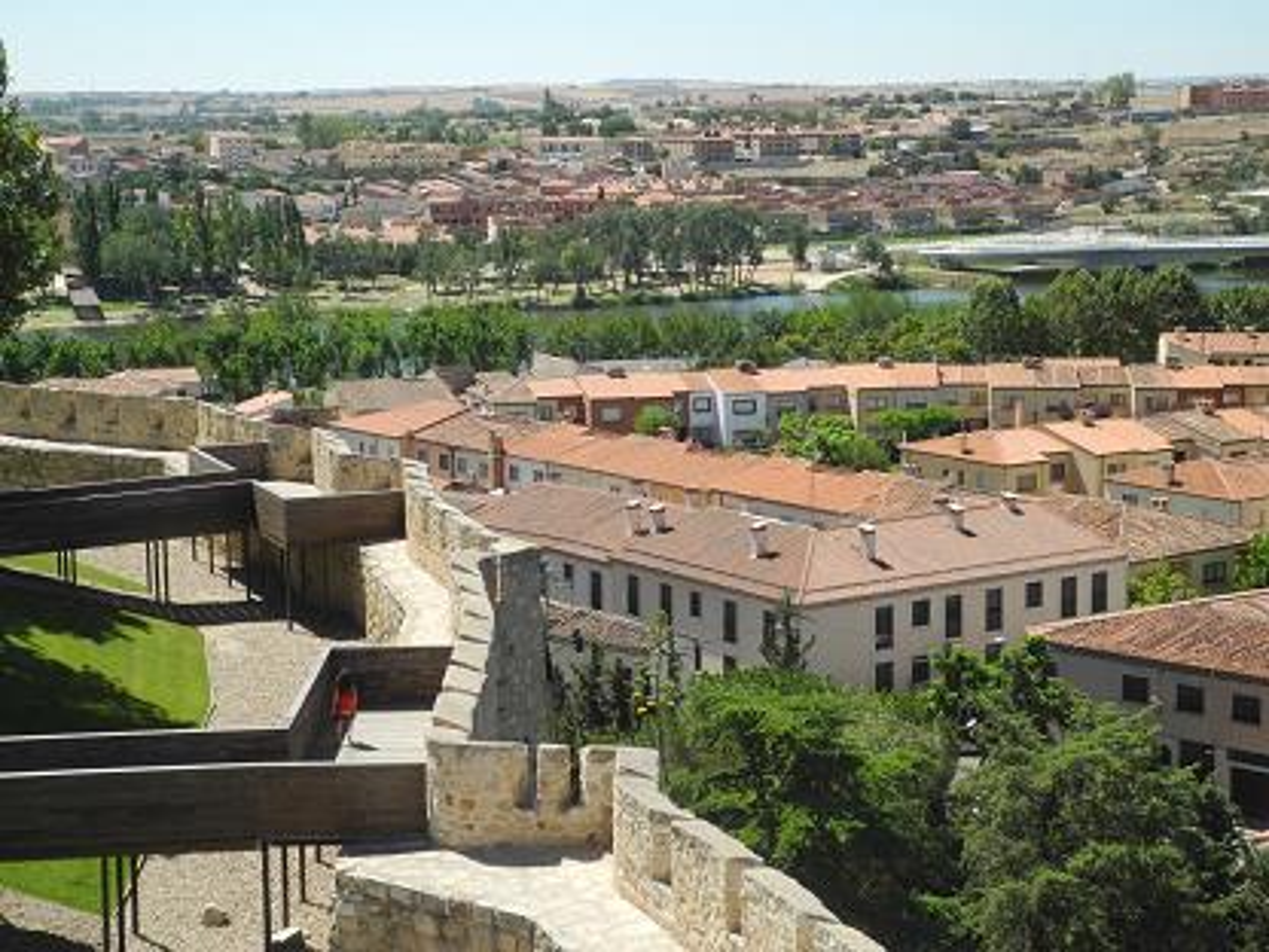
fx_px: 2493
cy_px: 476
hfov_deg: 28.6
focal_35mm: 68
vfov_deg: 21.6
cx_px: 634
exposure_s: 1/800
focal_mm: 14.5
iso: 100
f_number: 4
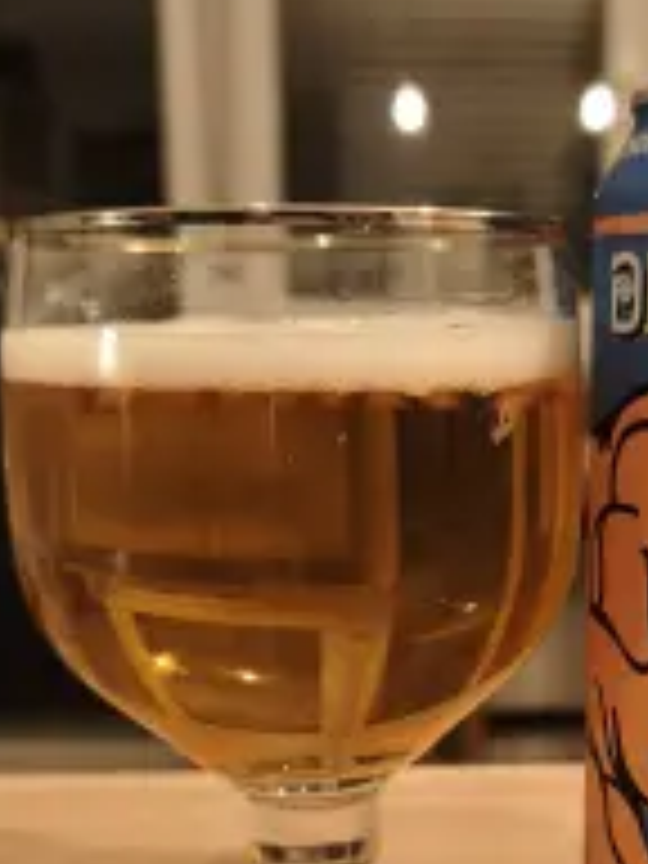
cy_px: 612
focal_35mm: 48
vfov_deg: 38.9
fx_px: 1198
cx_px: 486
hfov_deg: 29.8
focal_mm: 6.06
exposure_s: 1/25
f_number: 1.7
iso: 1600
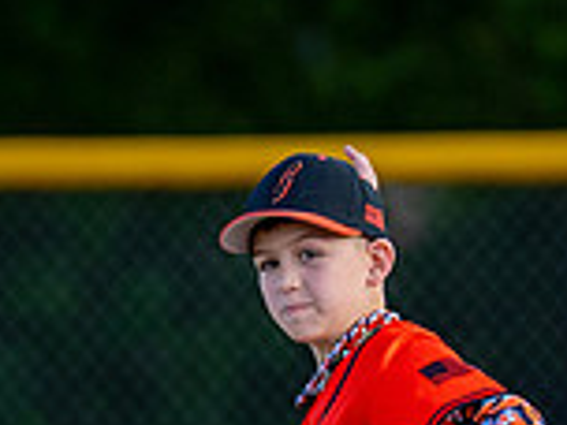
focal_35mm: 1437
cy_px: 573
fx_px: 23538
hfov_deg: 1.4
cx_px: 257
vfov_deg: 1.0
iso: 250
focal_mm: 200
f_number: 2.8
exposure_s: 1/1600
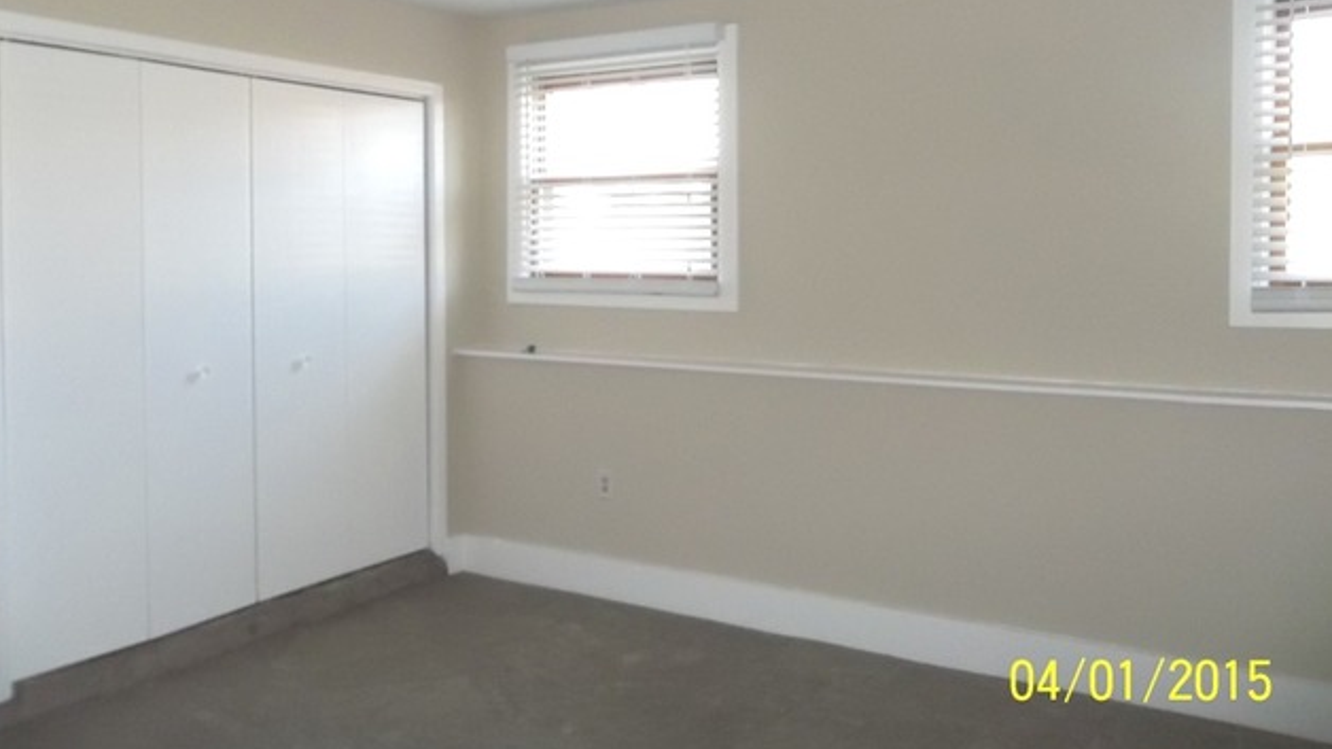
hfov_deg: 64.3
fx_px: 1059
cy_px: 295
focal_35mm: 30
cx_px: 662
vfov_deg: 38.7
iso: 320
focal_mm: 4.9
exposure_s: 1/30
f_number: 3.5
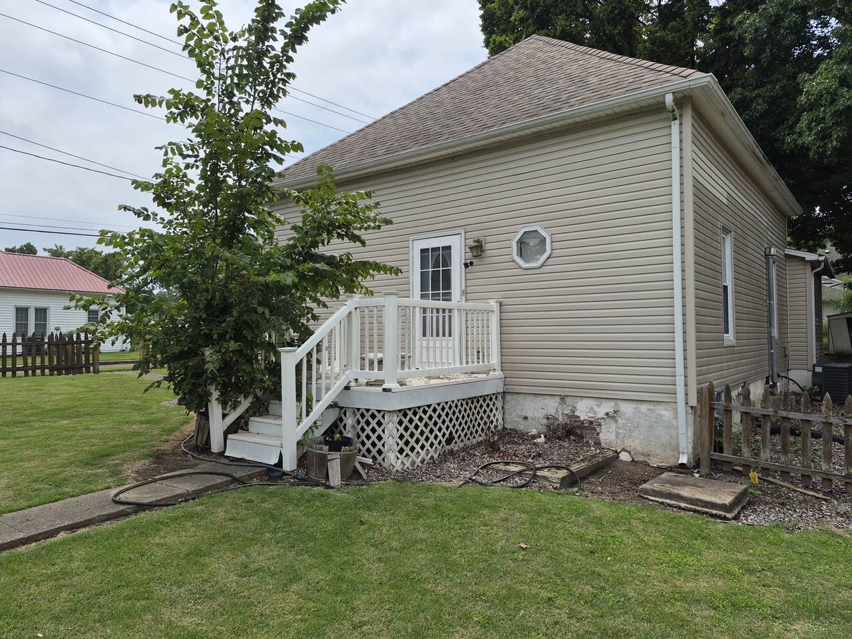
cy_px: 320
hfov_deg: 73.9
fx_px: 566
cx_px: 426
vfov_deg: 58.9
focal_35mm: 23
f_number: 1.8
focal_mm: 5.4
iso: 64
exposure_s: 1/7696
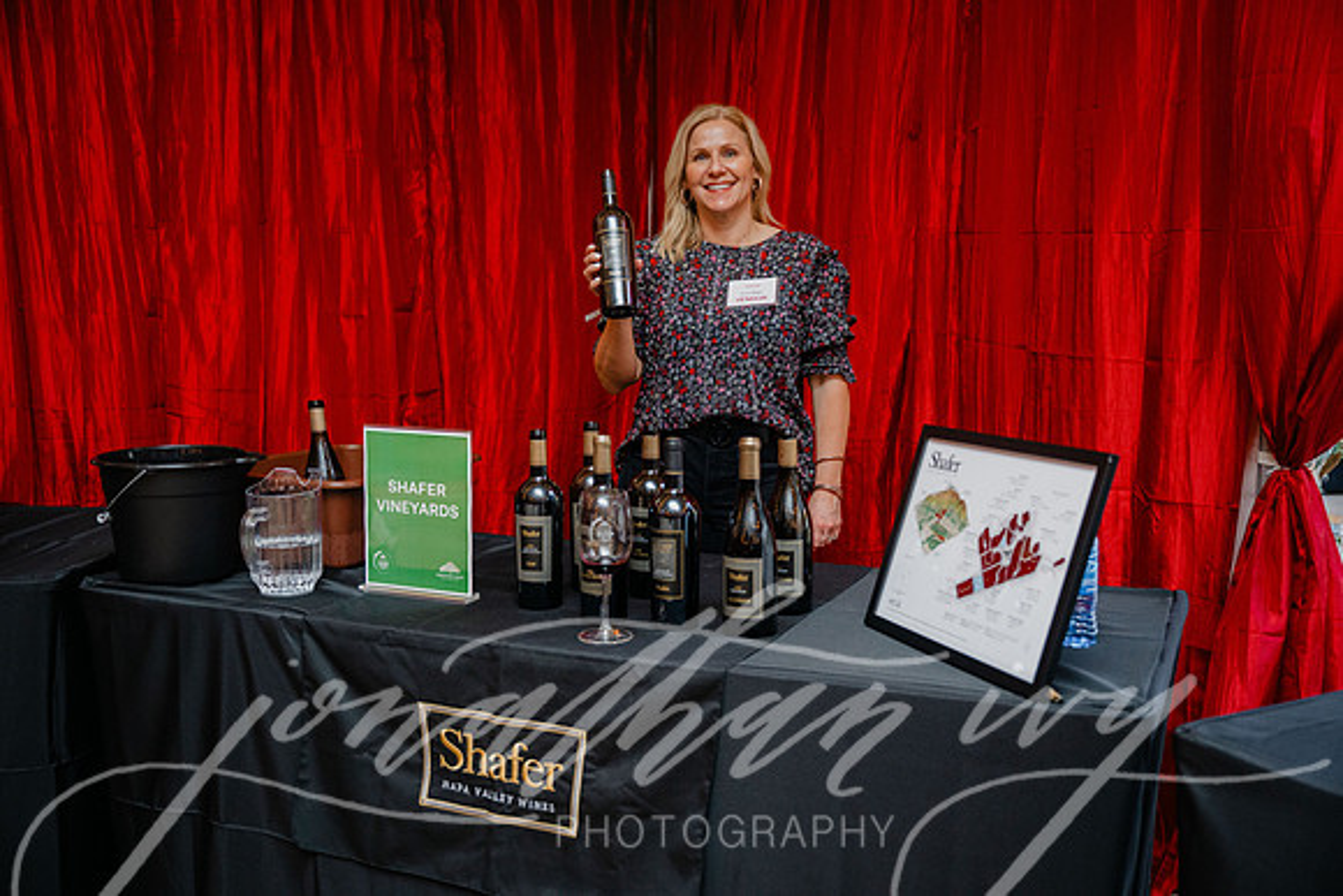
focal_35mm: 34
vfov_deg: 38.4
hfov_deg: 55.1
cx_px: 672
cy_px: 448
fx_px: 1287
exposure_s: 1/125
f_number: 2.8
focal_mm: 34.5
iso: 1250
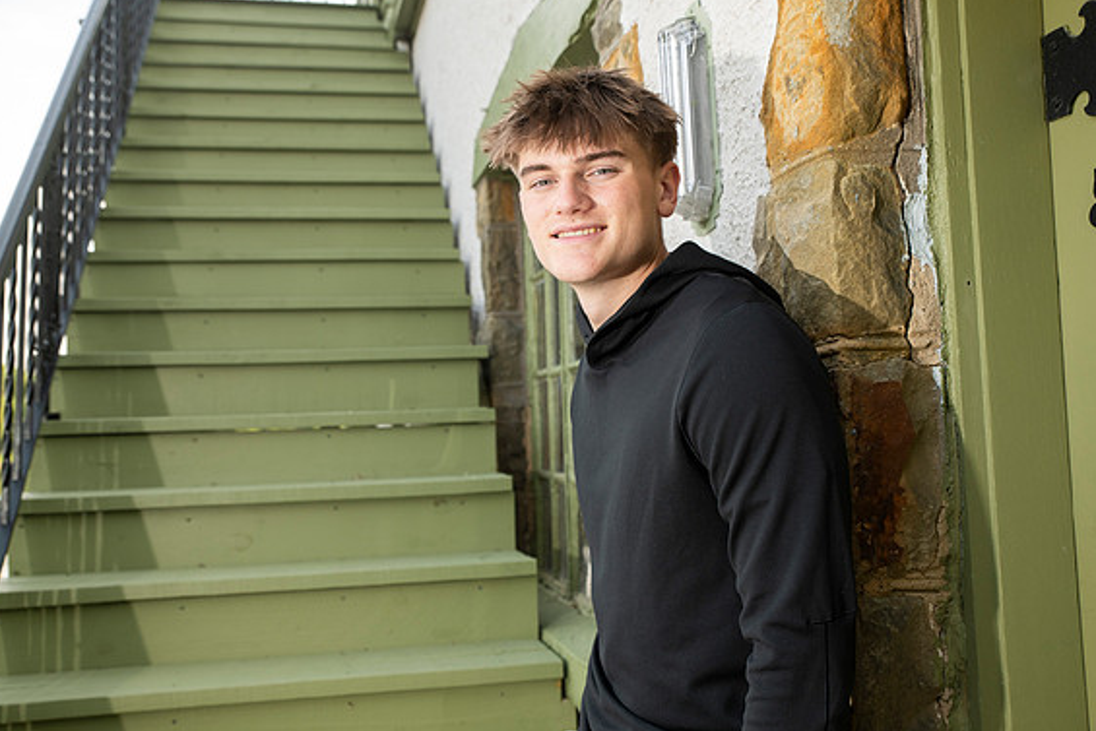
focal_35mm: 39
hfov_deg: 49.5
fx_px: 1188
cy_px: 364
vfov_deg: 34.2
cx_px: 549
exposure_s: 1/160
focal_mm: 38
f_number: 5.6
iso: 320
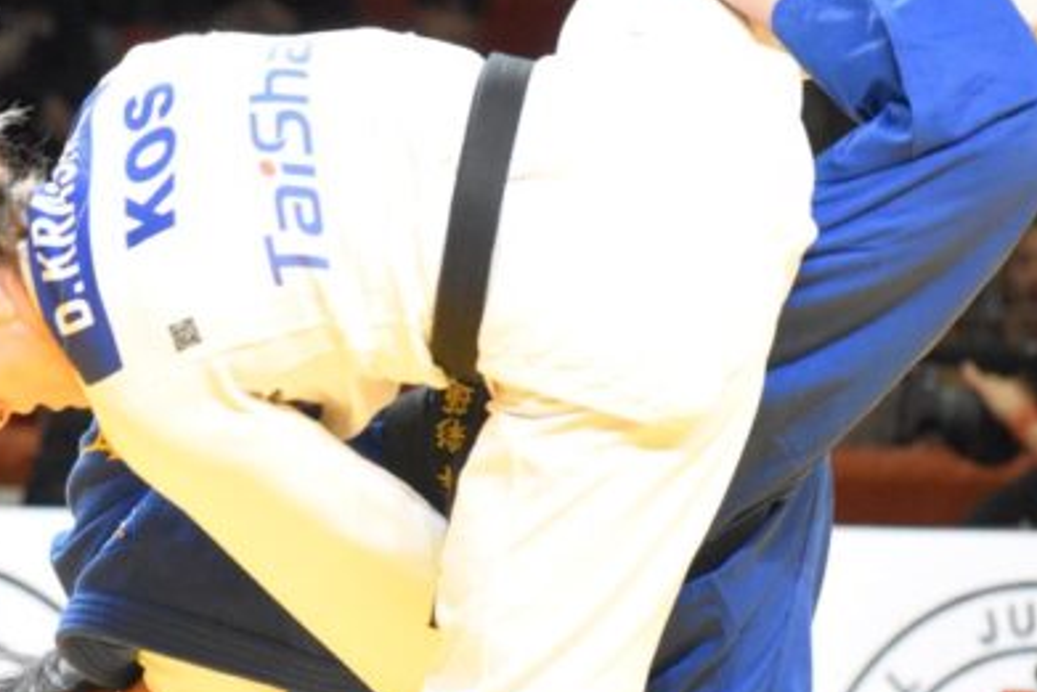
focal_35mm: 427
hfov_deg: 4.8
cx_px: 170
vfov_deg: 3.2
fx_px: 12303
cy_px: 520
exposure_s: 1/500
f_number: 7.1
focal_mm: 145
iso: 6400
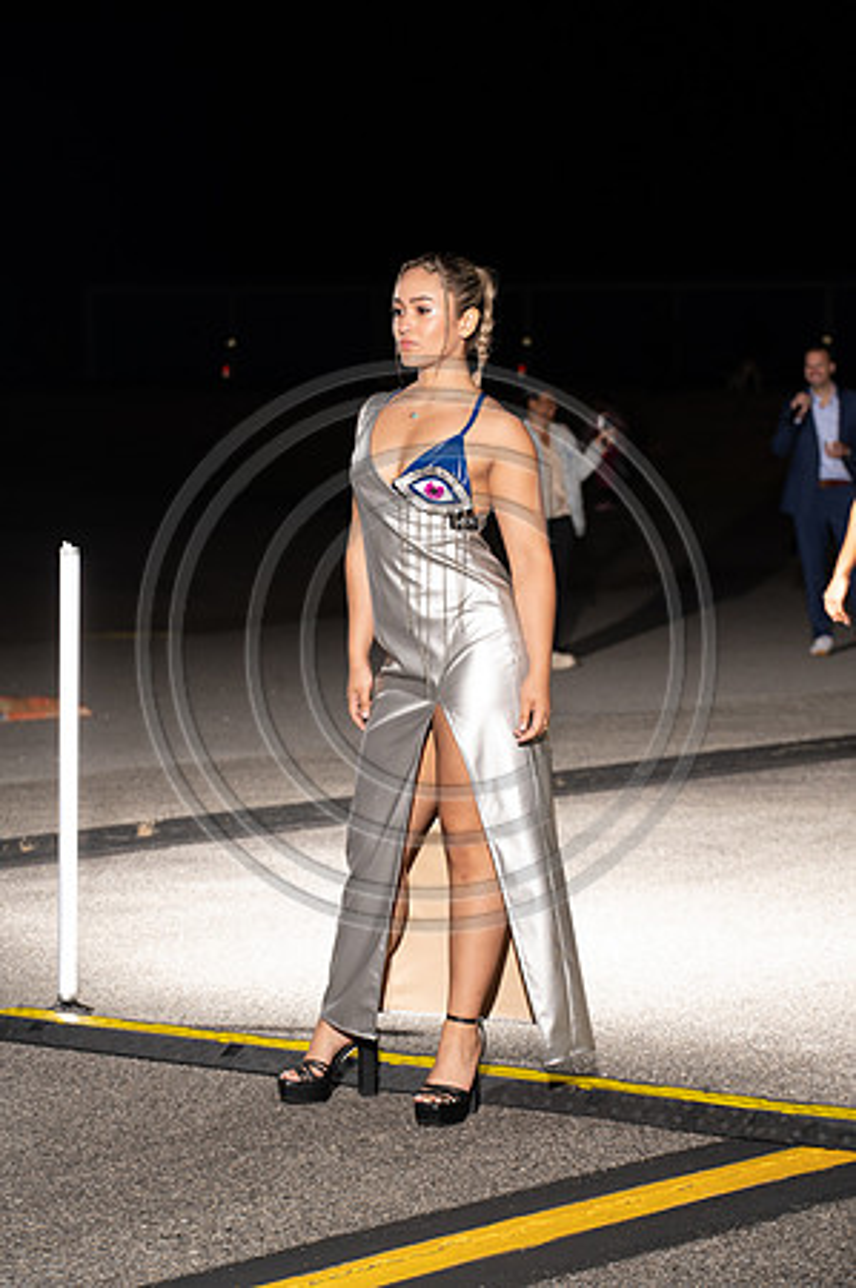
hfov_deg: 12.4
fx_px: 3932
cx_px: 428
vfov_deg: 18.6
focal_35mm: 110
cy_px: 644
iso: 1000
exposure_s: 1/200
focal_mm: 110
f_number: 6.3
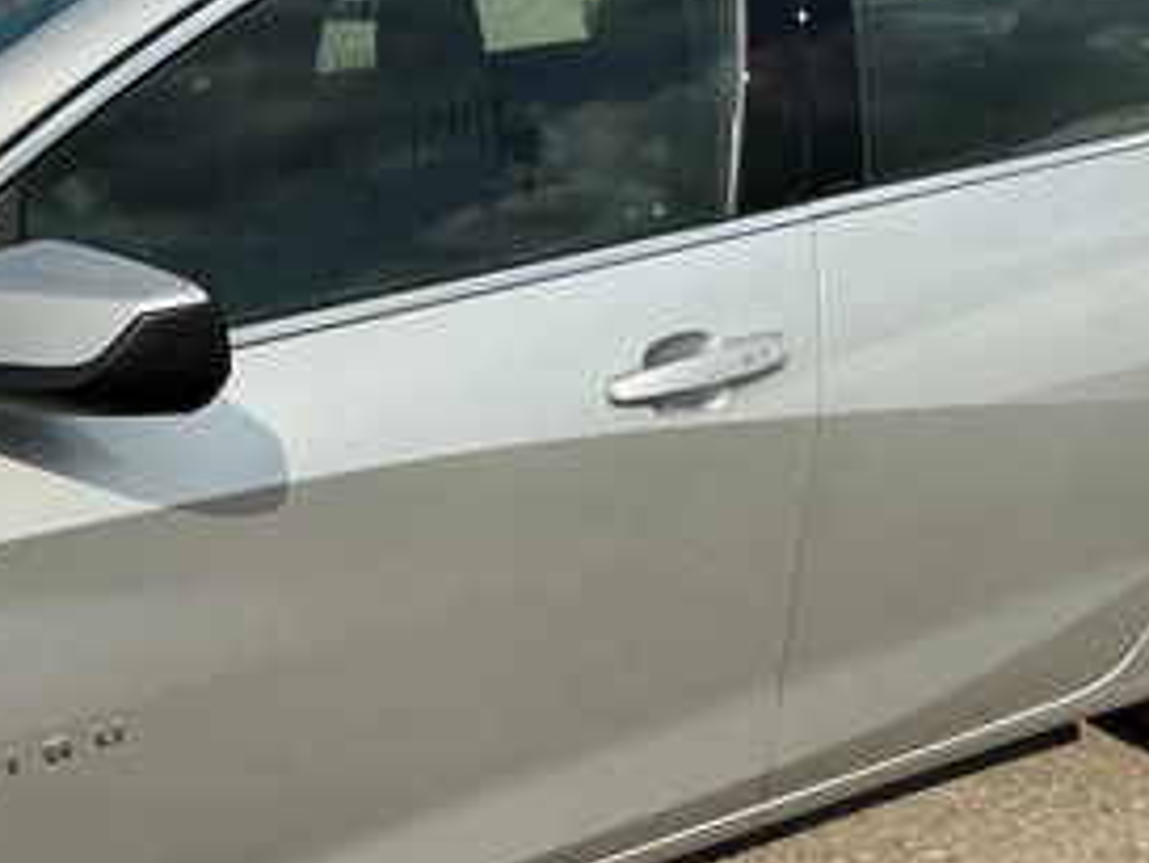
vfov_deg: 34.7
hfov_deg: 44.8
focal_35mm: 41
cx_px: 345
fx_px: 1362
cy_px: 598
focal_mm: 3
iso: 25
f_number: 1.8
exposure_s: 1/2801
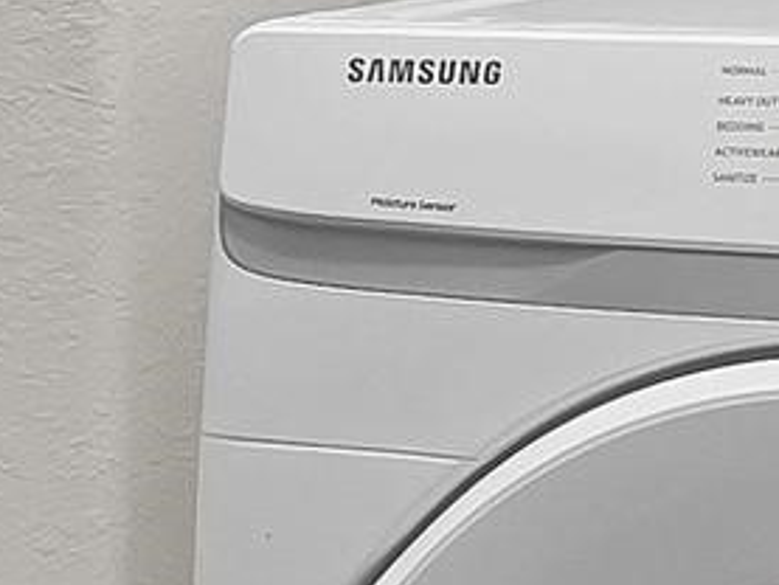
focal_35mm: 96
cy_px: 301
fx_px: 2161
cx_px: 1128
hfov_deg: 18.4
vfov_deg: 15.4
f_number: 1.9
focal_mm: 2.2
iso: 200
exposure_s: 1/60
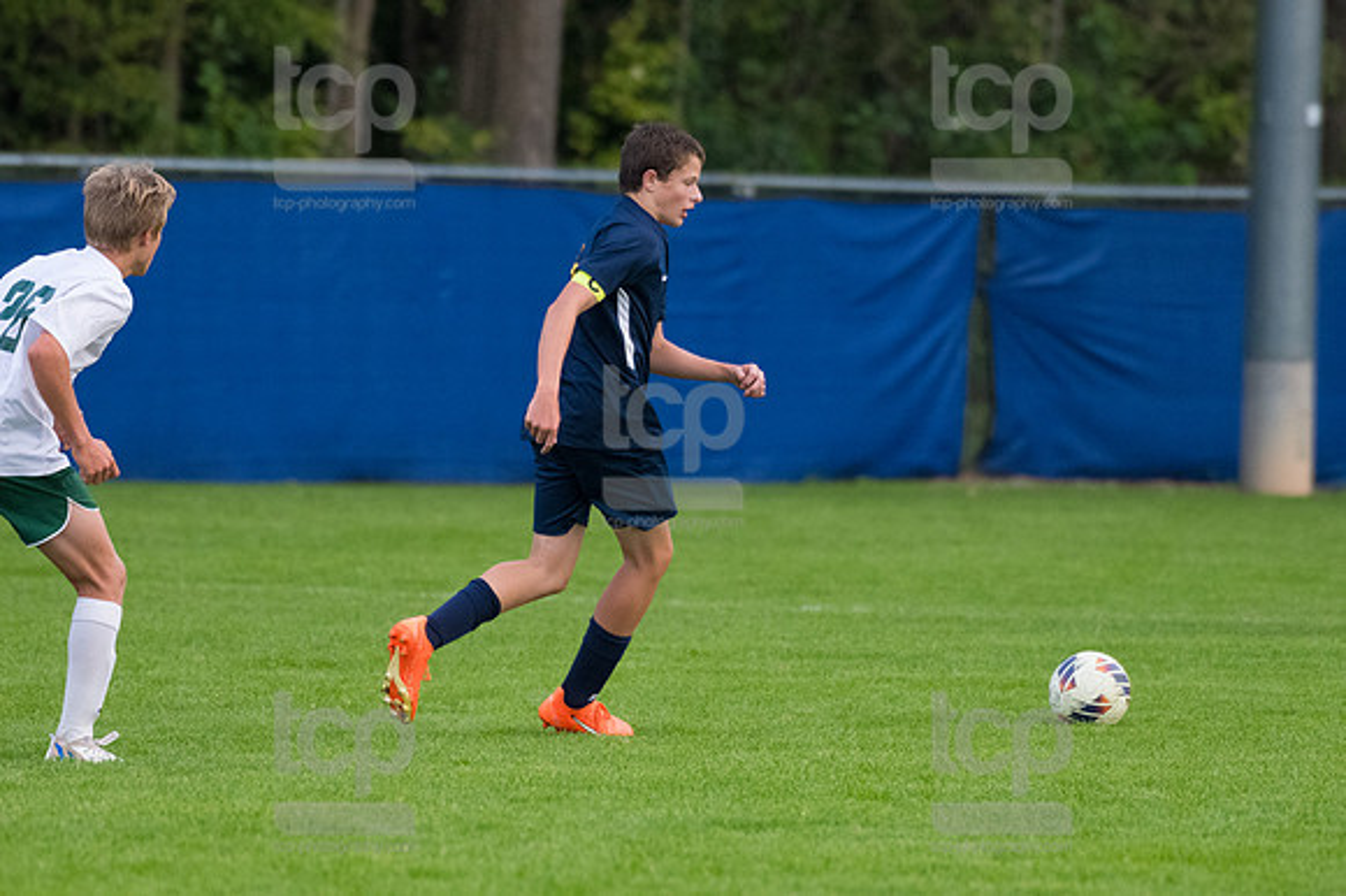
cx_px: 673
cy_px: 448
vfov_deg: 2.5
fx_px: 20178
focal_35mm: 540
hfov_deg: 3.8
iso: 3200
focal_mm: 360
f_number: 5.6
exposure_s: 1/2000
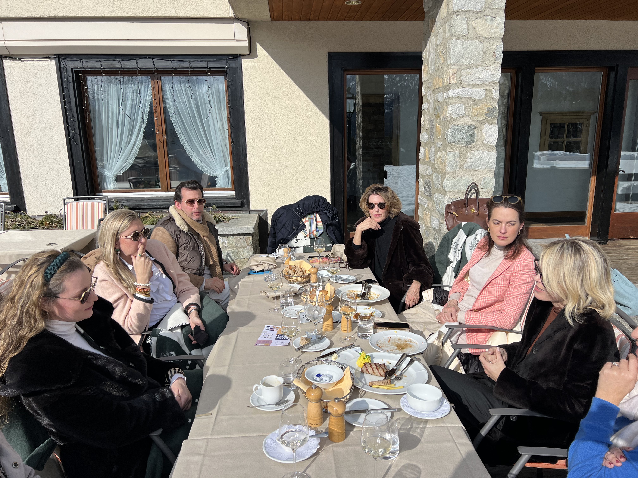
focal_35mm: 26
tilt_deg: -11.8
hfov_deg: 67.3
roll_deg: +1.6
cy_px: 239
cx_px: 319
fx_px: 479
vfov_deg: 53.1
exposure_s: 1/6579
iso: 50
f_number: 1.5
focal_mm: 5.7
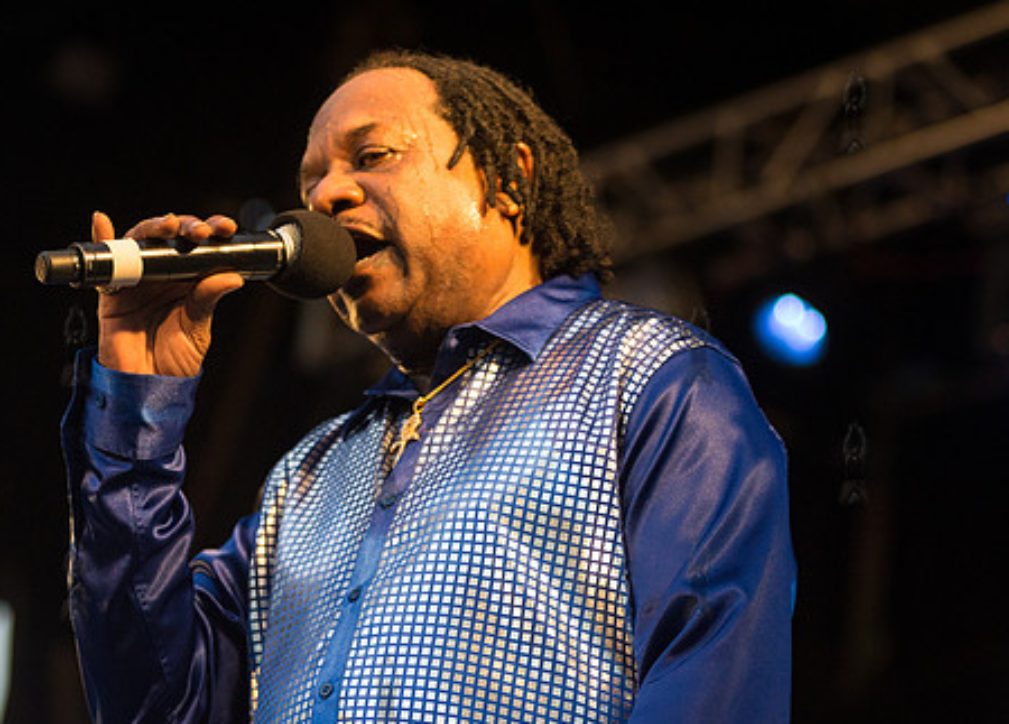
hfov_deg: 13.3
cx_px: 347
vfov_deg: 9.5
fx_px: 4334
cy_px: 489
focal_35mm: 151
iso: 2000
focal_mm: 105
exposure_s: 1/400
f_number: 3.5
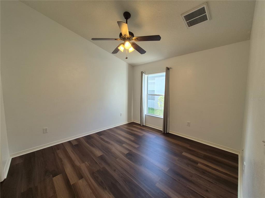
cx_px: 132
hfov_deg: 106.2
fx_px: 100
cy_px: 99
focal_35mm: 13
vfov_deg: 89.9
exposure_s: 1/60
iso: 80
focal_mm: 1.74
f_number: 2.2
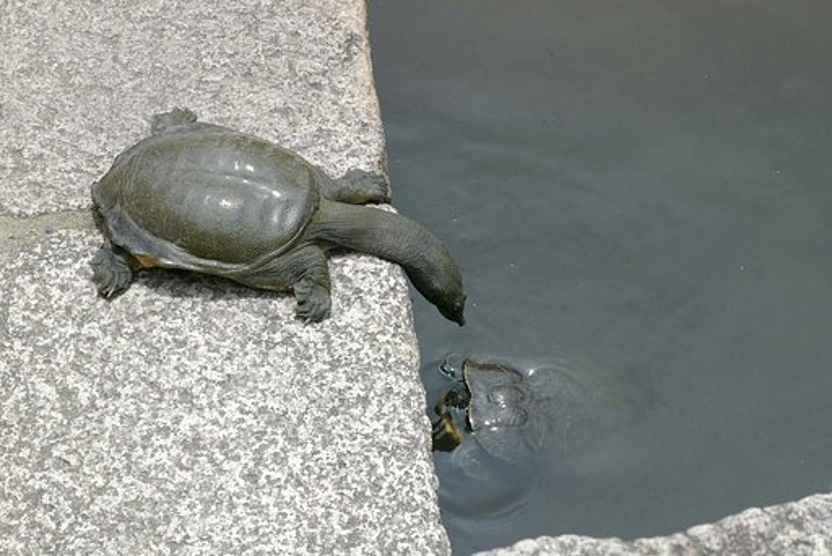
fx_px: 3122
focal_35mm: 135
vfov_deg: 10.2
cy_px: 278
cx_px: 416
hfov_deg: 15.2
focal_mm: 90
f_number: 19
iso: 800
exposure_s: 1/250
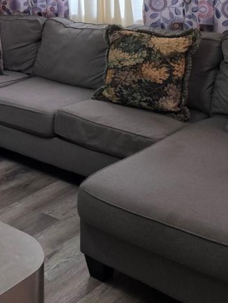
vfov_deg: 29.9
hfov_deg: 21.3
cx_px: -72
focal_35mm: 62
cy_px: 31
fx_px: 544
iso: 160
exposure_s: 1/120
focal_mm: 6.3
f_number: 1.7
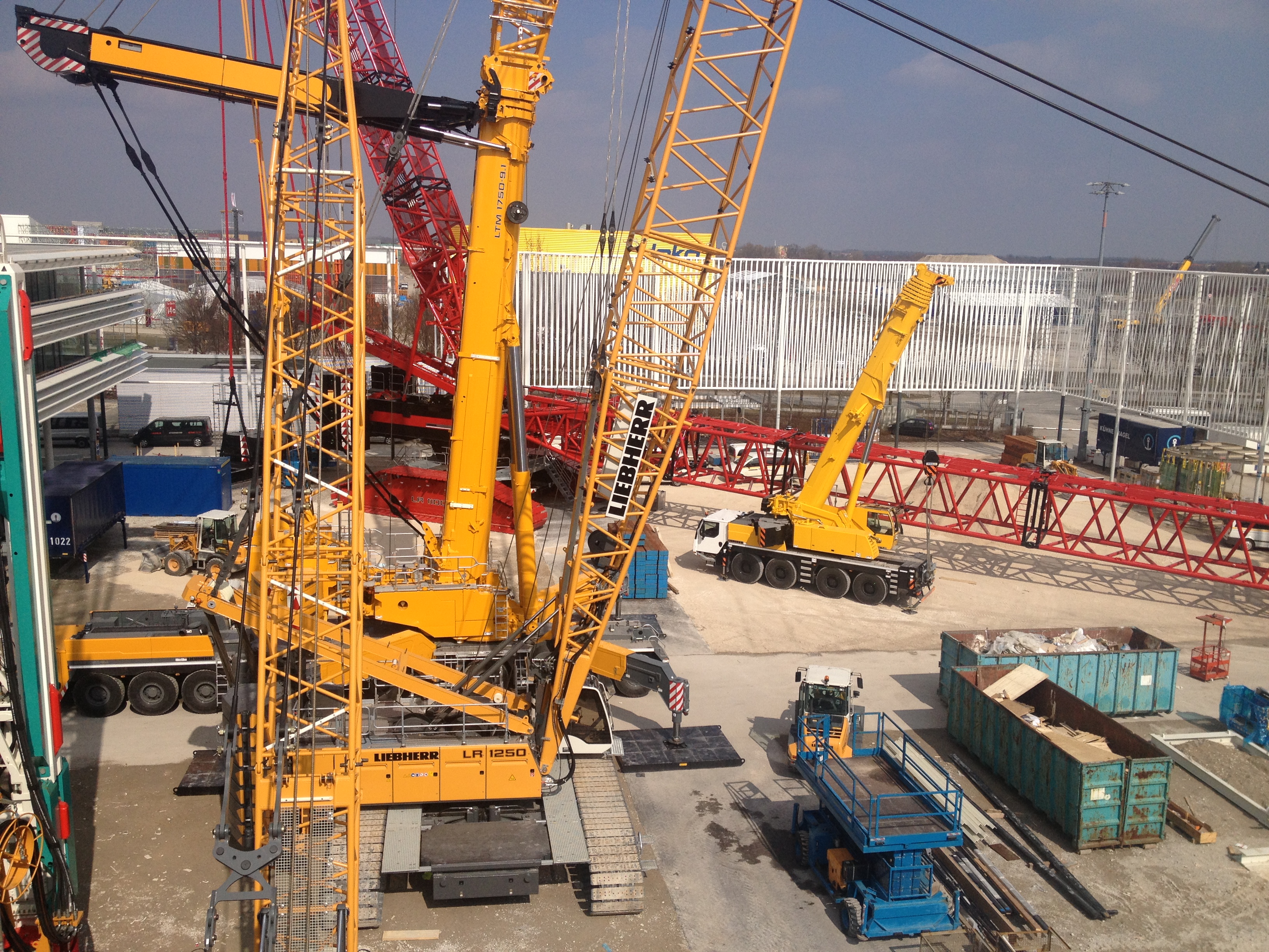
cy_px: 476
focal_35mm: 35
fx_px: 1283
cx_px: 634
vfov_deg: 40.7
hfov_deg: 52.6
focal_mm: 4.28
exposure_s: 1/3247
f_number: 2.4
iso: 50
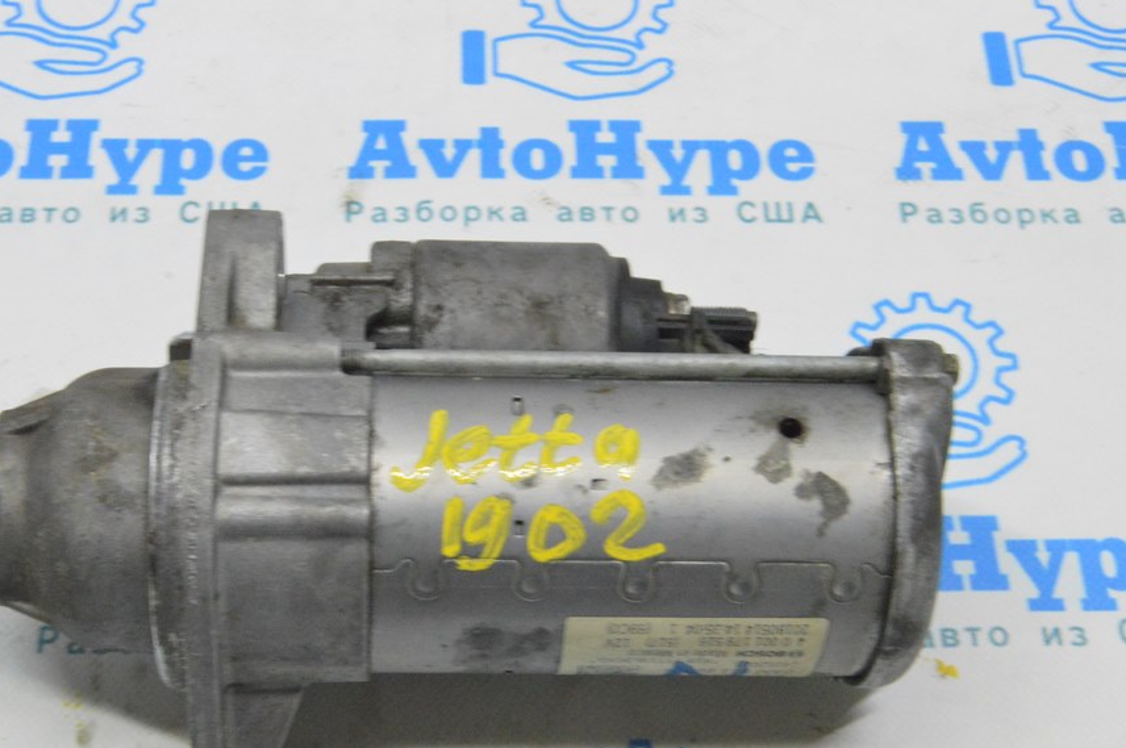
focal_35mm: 61
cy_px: 437
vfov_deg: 22.2
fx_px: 1906
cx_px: 472
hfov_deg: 32.8
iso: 6400
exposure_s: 1/20
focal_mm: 34
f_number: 20
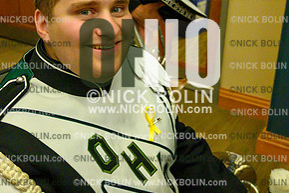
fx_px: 385
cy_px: 66
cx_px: 149
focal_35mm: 48
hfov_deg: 41.1
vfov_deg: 27.9
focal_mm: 24
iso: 12800
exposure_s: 1/800
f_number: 4
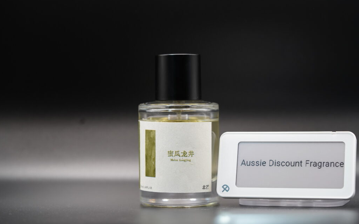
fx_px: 900
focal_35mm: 92
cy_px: 110
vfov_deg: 14.2
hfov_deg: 22.6
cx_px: 179
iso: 1600
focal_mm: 90
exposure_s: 1/100
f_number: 5
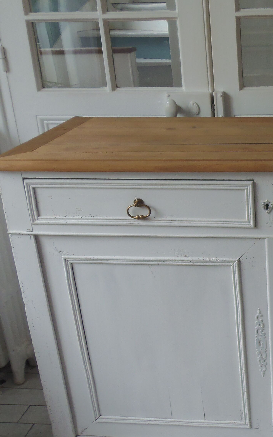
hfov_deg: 25.5
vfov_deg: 41.7
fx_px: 572
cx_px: 277
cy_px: 249
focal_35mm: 48
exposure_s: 1/30
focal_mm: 4.3
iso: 64
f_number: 2.9
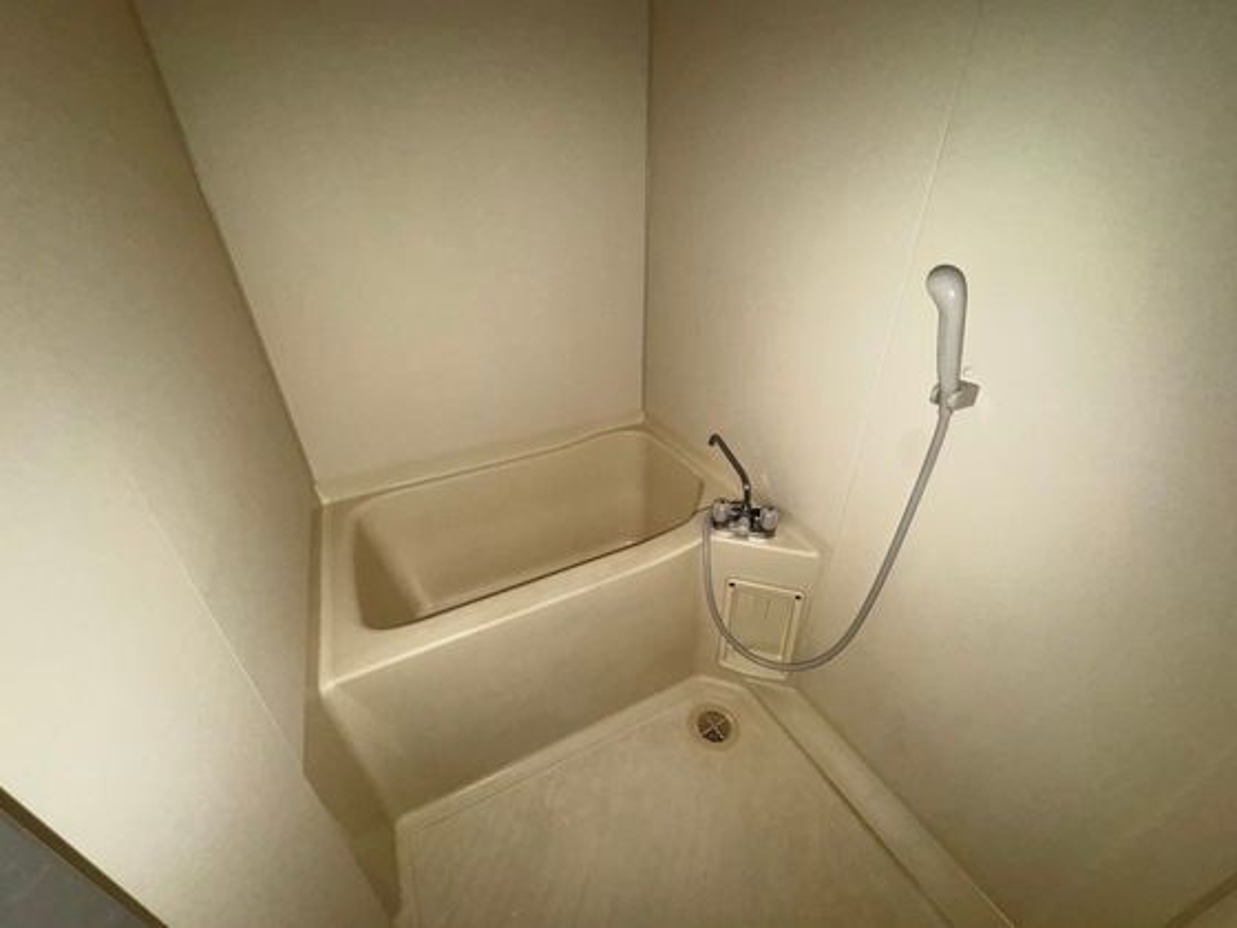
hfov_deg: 102.1
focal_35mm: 14
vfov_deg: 85.7
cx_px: 618
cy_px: 464
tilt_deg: -30.0
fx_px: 500
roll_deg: +0.4
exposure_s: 1/60
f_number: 2.2
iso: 250
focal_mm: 2.22
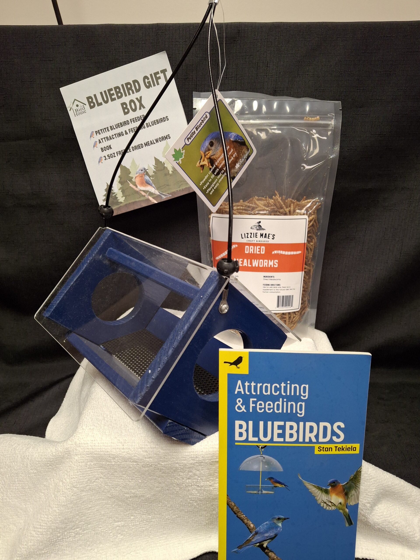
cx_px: 210
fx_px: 404
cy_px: 280
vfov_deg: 69.4
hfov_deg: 54.9
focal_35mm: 25
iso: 160
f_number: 1.8
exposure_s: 1/120
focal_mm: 4.69
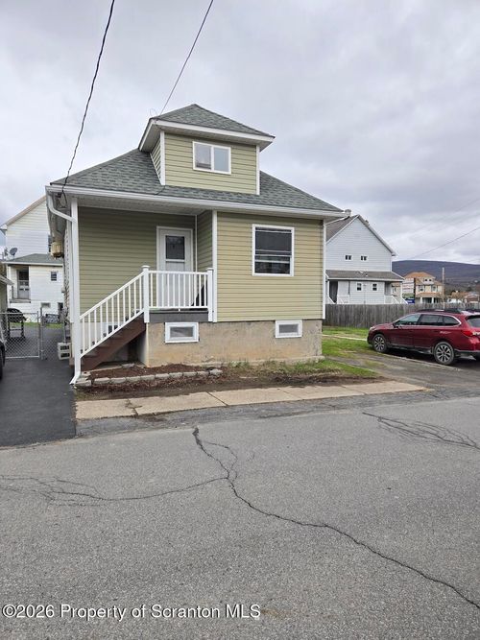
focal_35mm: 23
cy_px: 320
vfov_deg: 73.9
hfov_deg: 58.9
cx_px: 240
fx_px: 425
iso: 25
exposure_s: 1/1336
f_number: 1.8
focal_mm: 5.4
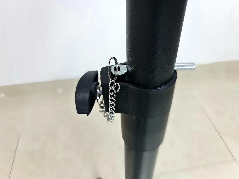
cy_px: 90
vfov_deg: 54.9
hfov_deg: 69.4
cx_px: 120
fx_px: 173
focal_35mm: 25
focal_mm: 7
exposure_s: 1/100
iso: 200
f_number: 1.8
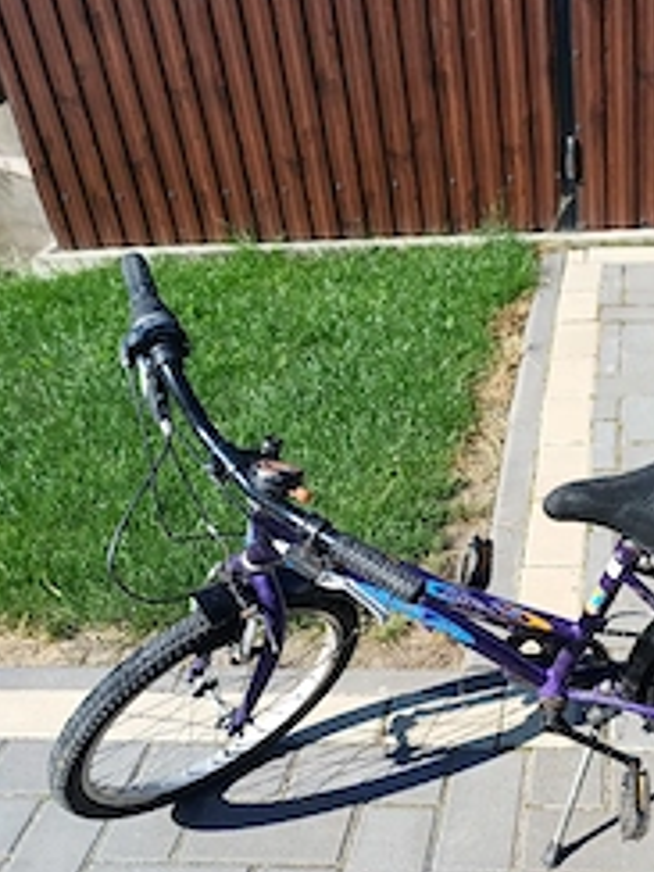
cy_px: 604
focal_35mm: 41
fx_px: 1033
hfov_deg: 34.1
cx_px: 522
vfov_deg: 44.9
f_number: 1.8
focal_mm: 4.65
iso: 50
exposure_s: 1/714
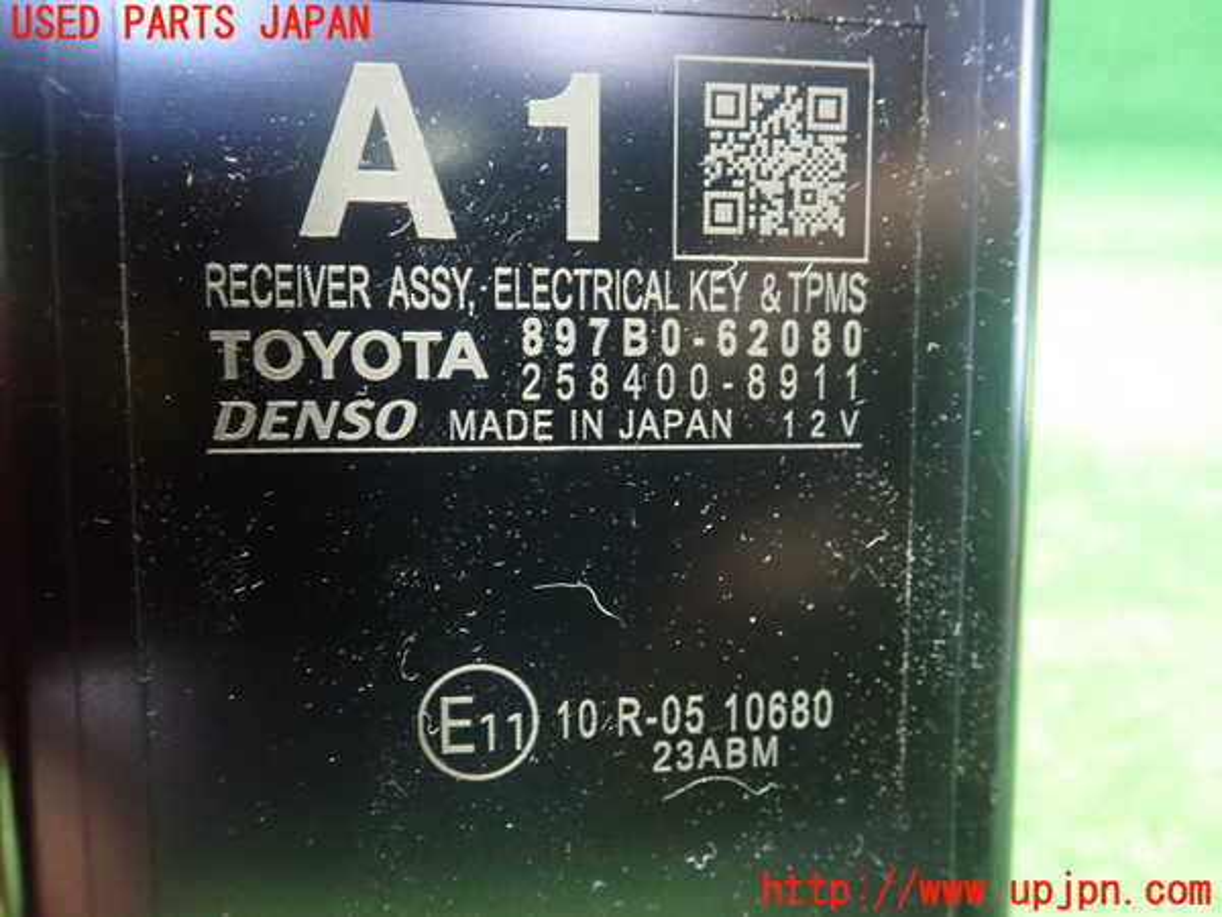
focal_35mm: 30
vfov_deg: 46.8
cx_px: 611
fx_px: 1059
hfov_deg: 60.0
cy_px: 458
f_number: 2.3
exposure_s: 1/30
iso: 1000
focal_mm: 5.5
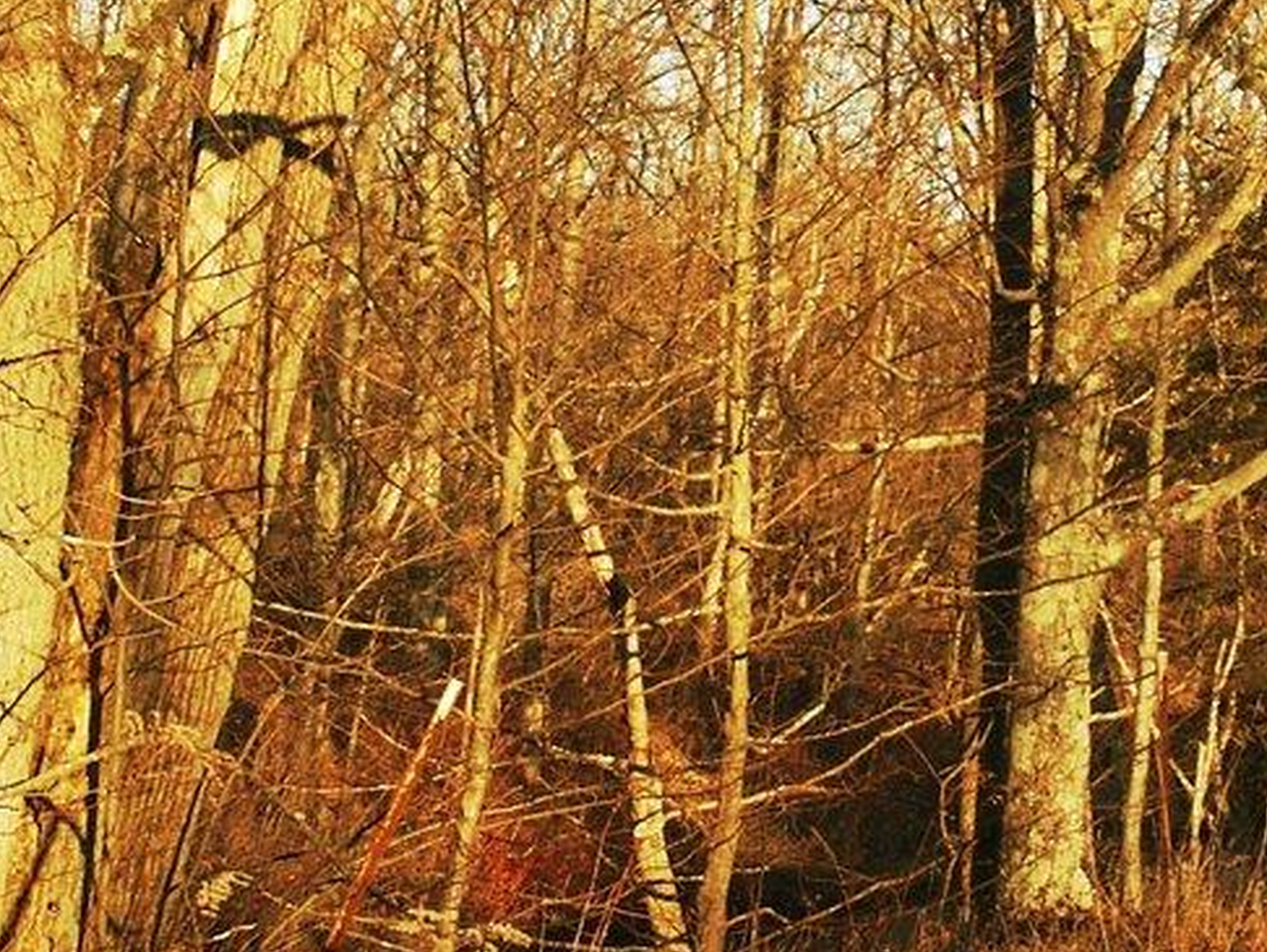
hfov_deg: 19.7
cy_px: 480
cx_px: 936
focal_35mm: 99
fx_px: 3625
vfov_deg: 15.0
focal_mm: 9.72
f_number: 8
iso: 64
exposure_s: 1/90
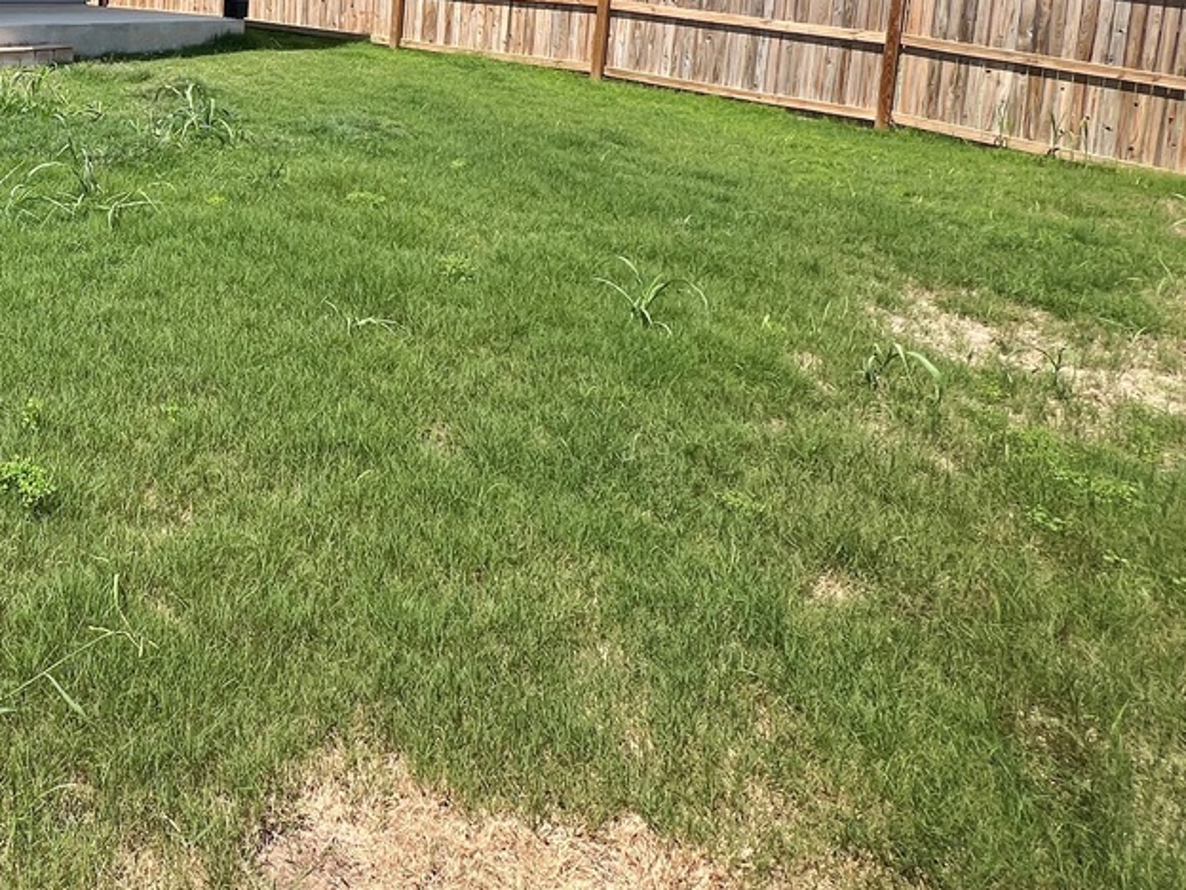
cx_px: 65
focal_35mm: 30
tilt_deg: -7.0
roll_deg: -2.3
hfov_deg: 51.1
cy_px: 105
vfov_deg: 43.2
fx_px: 1028
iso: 32
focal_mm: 1.57
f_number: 1.8
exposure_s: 1/968
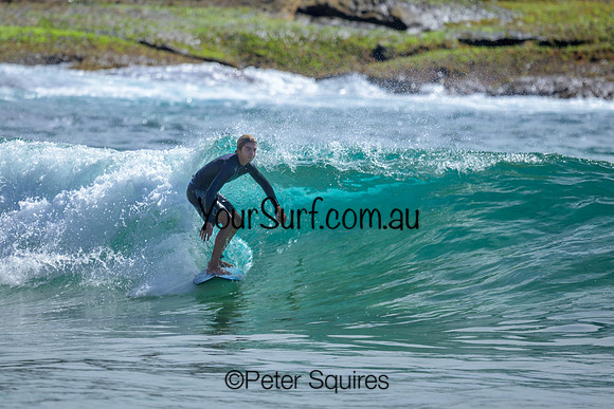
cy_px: 197
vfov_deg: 1.3
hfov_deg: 1.9
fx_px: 18764
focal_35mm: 1100
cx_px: 251
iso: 280
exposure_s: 1/2500
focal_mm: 800
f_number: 6.3
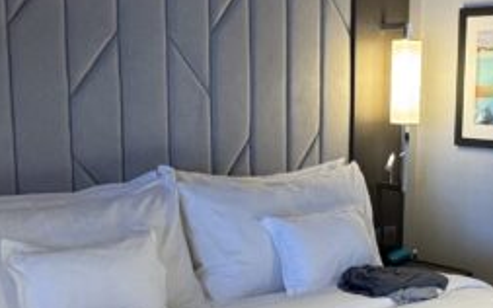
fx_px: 806
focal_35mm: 60
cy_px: 226
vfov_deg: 21.5
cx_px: 335
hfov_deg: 33.7
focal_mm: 2.22
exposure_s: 1/74
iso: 100
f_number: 2.2
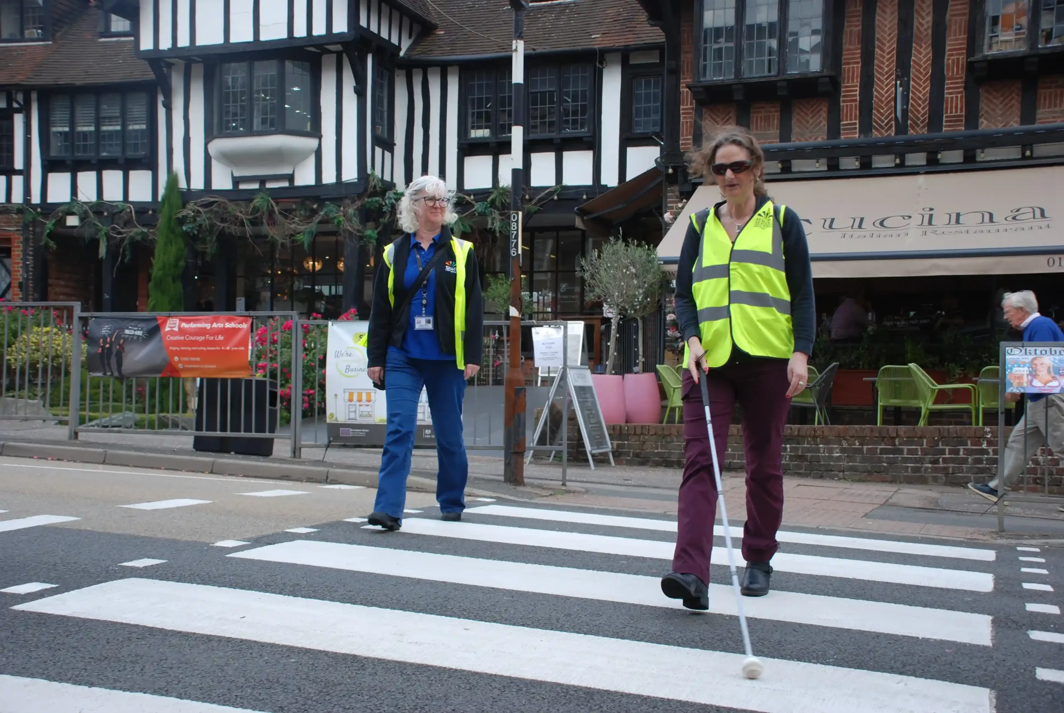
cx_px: 532
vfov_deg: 32.0
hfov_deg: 46.3
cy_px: 356
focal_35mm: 42
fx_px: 1243
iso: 100
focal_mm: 28
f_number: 4
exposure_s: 1/160
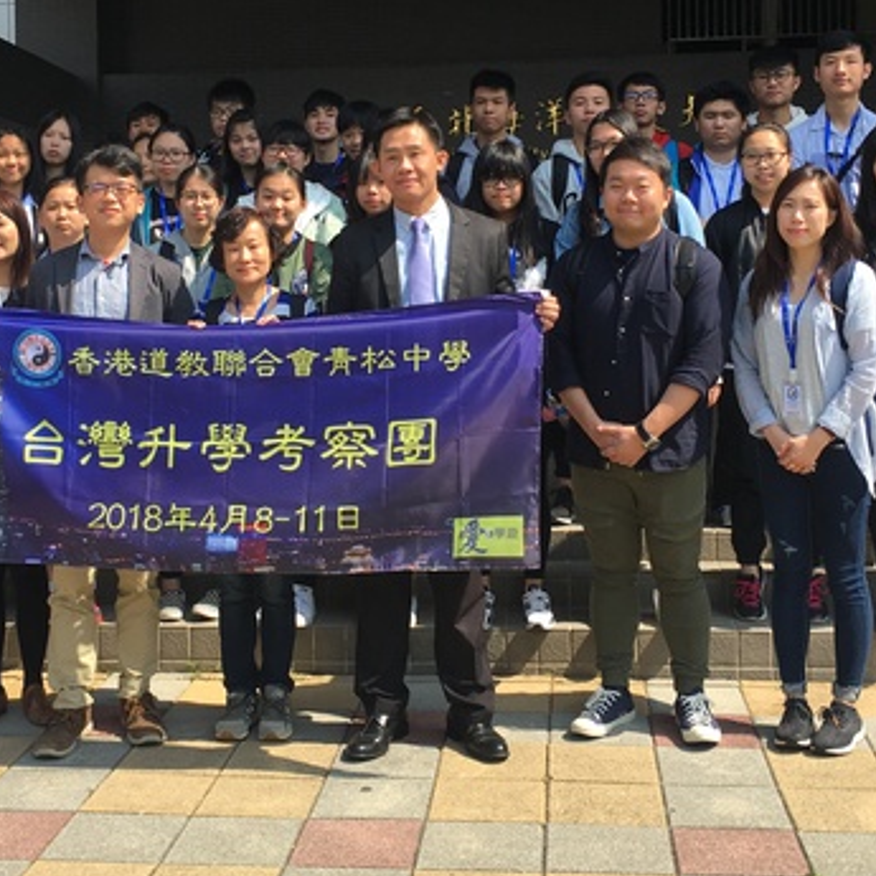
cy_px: 321
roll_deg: +1.1
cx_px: 383
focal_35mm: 52
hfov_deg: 32.7
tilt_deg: +1.3
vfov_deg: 32.6
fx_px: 1489
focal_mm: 4.15
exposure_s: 1/793
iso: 25
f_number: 2.2
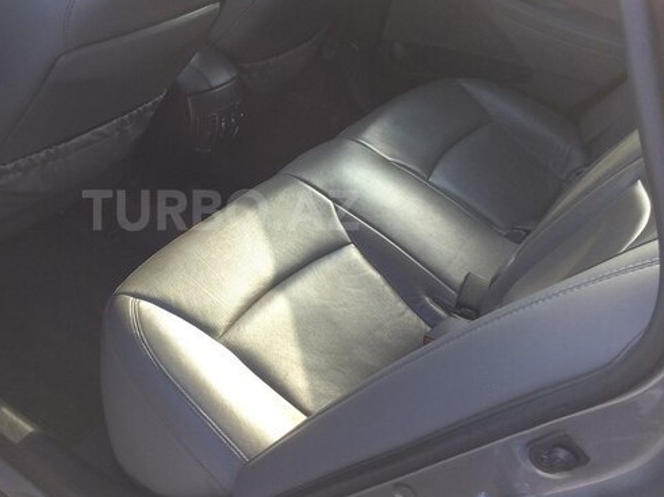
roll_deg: -5.1
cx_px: 220
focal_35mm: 39
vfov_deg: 36.7
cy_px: 210
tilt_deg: -34.9
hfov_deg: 47.1
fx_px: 748
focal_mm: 4.15
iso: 32
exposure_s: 1/111
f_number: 2.2
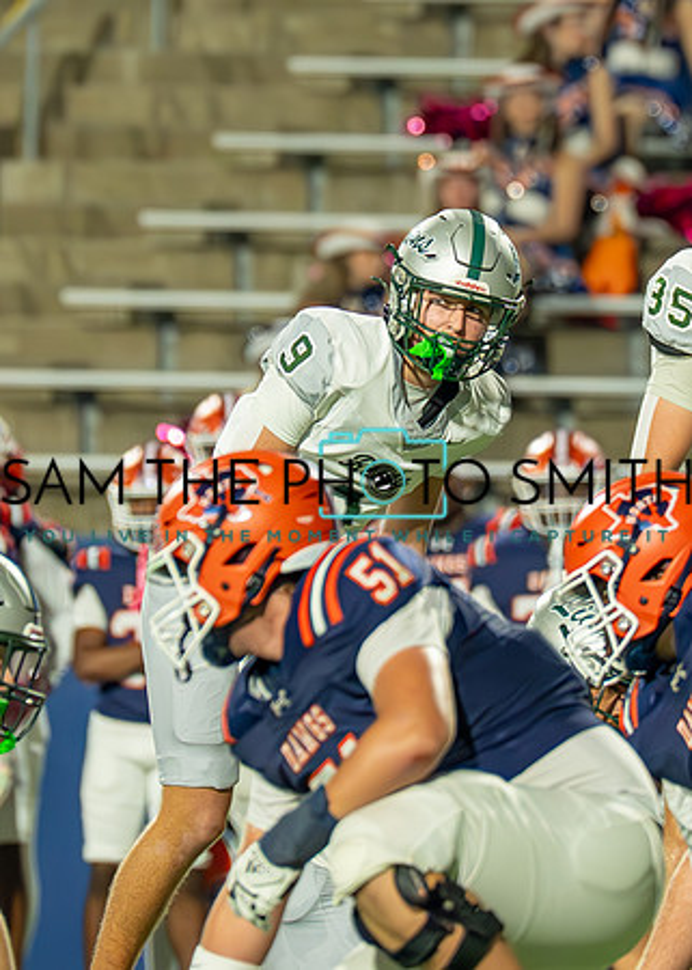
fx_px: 21221
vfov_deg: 2.6
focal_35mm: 771
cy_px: 162
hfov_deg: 1.9
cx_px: 442
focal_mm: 200
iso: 3200
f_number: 2.8
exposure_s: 1/1600
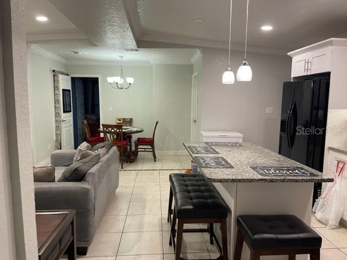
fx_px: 261
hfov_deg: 67.3
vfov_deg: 53.1
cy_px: 130
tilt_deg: -8.0
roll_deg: -1.2
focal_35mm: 26
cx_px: 174
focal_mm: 5.1
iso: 125
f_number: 1.6
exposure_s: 1/60
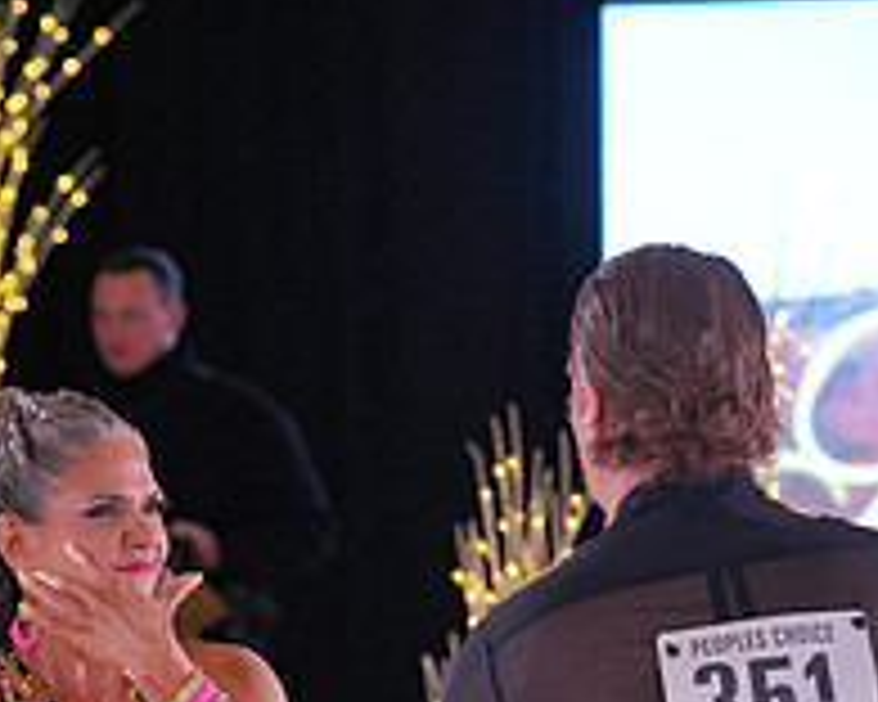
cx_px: 425
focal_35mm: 290
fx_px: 7536
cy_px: 1116
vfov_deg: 5.3
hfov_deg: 6.7
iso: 1600
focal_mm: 104
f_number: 4
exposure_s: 1/400
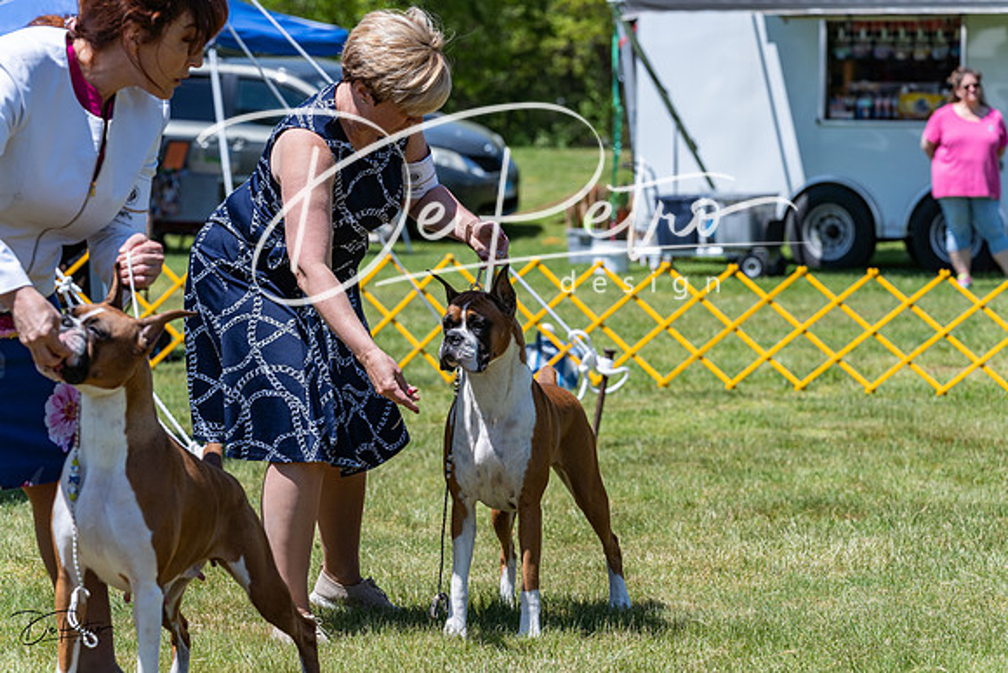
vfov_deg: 10.3
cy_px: 336
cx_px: 504
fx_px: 3725
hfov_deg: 15.4
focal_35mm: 133
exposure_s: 1/640
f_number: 6.3
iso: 160
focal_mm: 133
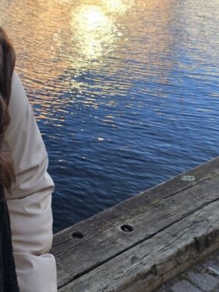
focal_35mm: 64
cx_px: -66
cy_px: -78
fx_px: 540
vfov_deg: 26.2
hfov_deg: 20.9
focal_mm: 5.4
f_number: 1.8
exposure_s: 1/193
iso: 25
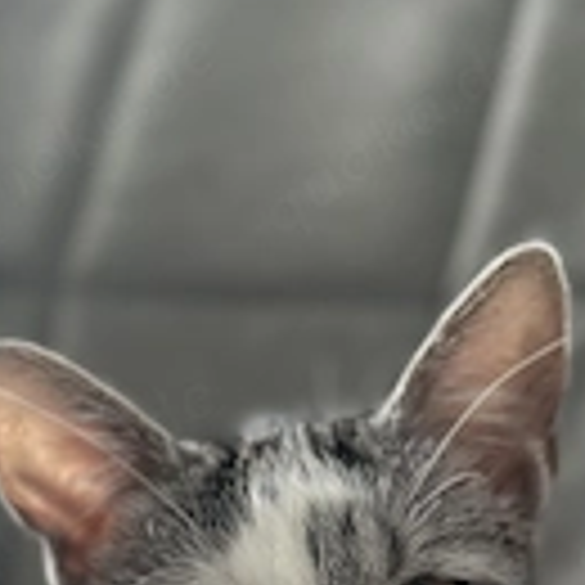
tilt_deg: -8.3
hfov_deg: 13.3
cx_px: 248
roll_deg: -2.3
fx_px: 2505
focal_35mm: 131
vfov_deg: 12.6
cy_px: 891
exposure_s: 1/60
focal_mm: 6.86
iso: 320
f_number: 1.78
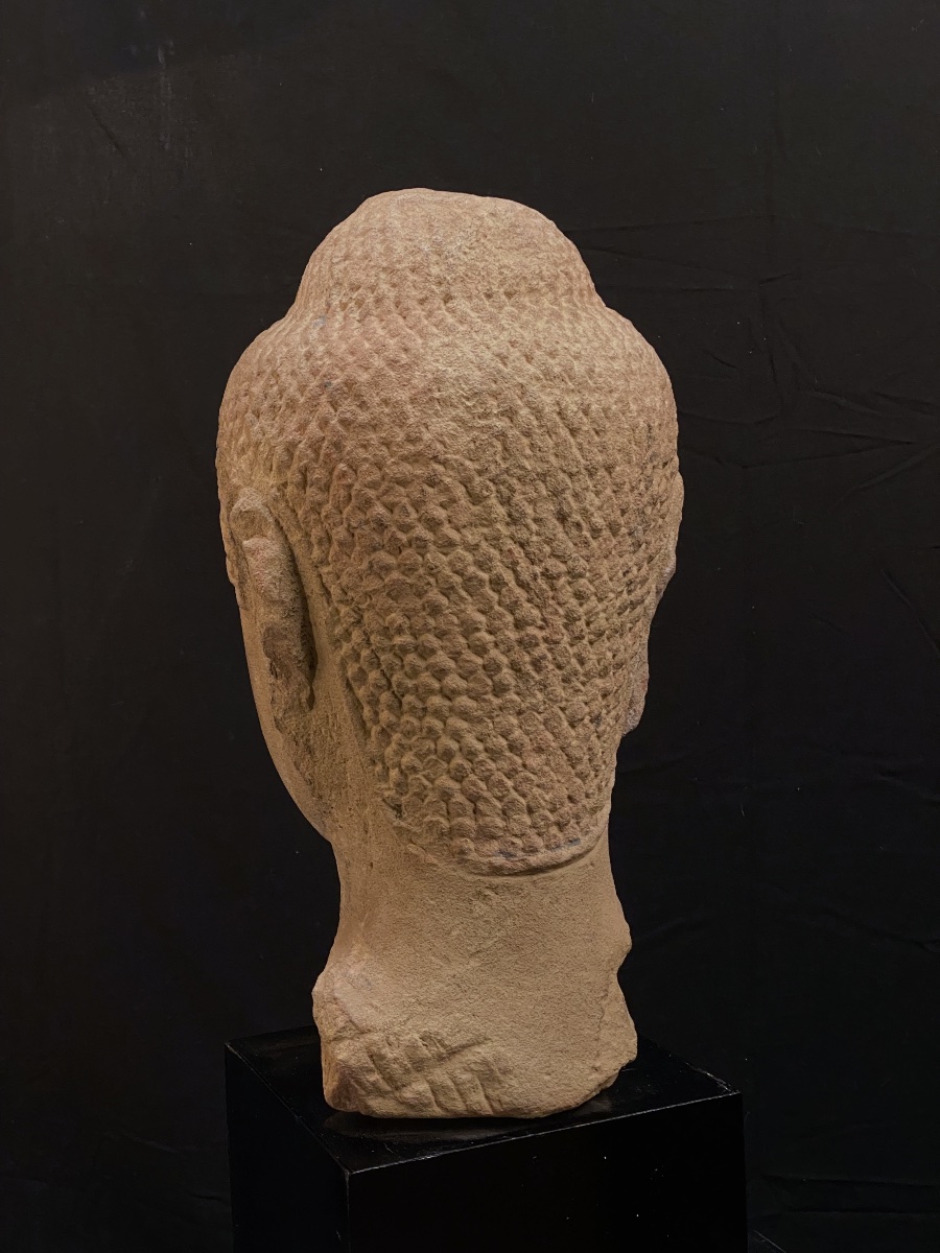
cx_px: 470
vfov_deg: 36.8
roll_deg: +1.5
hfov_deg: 28.0
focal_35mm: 52
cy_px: 626
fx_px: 1883
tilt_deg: -5.3
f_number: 2
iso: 400
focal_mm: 6
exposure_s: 1/50
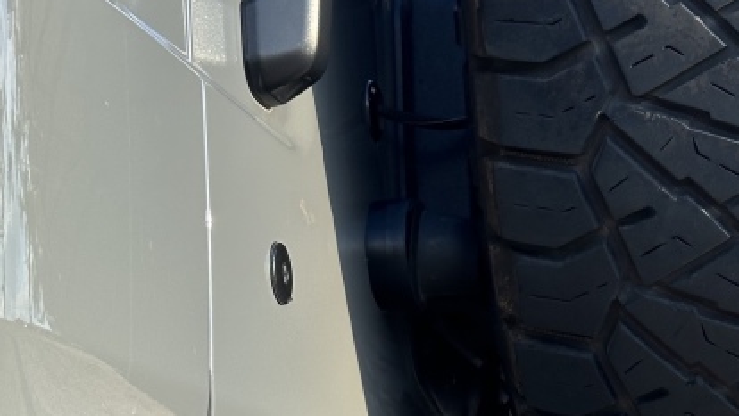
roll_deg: +1.7
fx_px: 1979
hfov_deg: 21.0
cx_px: 521
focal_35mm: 101
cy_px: 712
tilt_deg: -0.7
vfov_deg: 11.3
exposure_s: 1/714
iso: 64
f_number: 1.78
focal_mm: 6.86
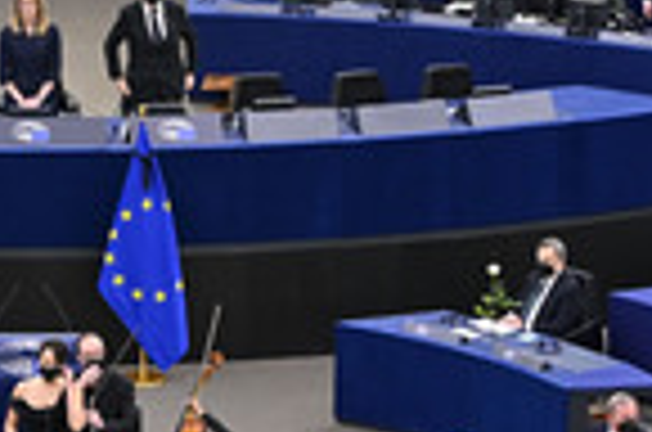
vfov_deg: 6.3
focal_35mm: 218
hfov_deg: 9.4
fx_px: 3940
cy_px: 153
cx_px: 25
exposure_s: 1/320
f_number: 2.8
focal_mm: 70
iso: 1000
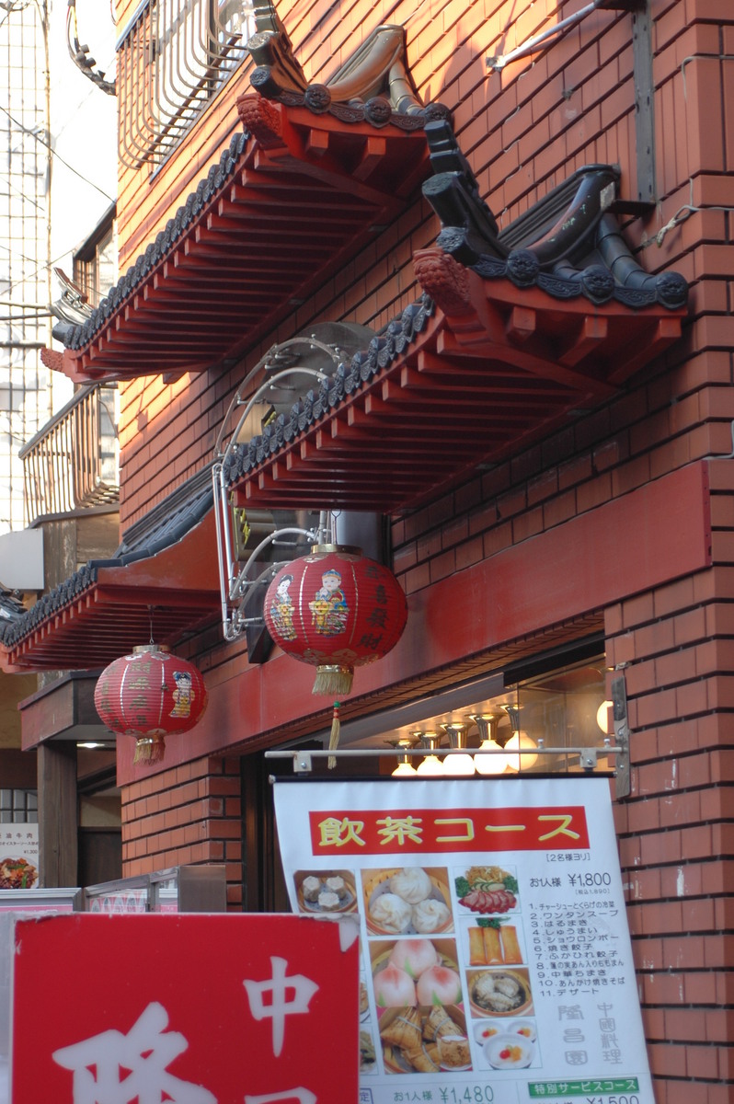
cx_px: 367
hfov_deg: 13.0
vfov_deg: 19.5
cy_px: 552
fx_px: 3217
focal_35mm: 105
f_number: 5.6
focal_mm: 70
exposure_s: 1/80
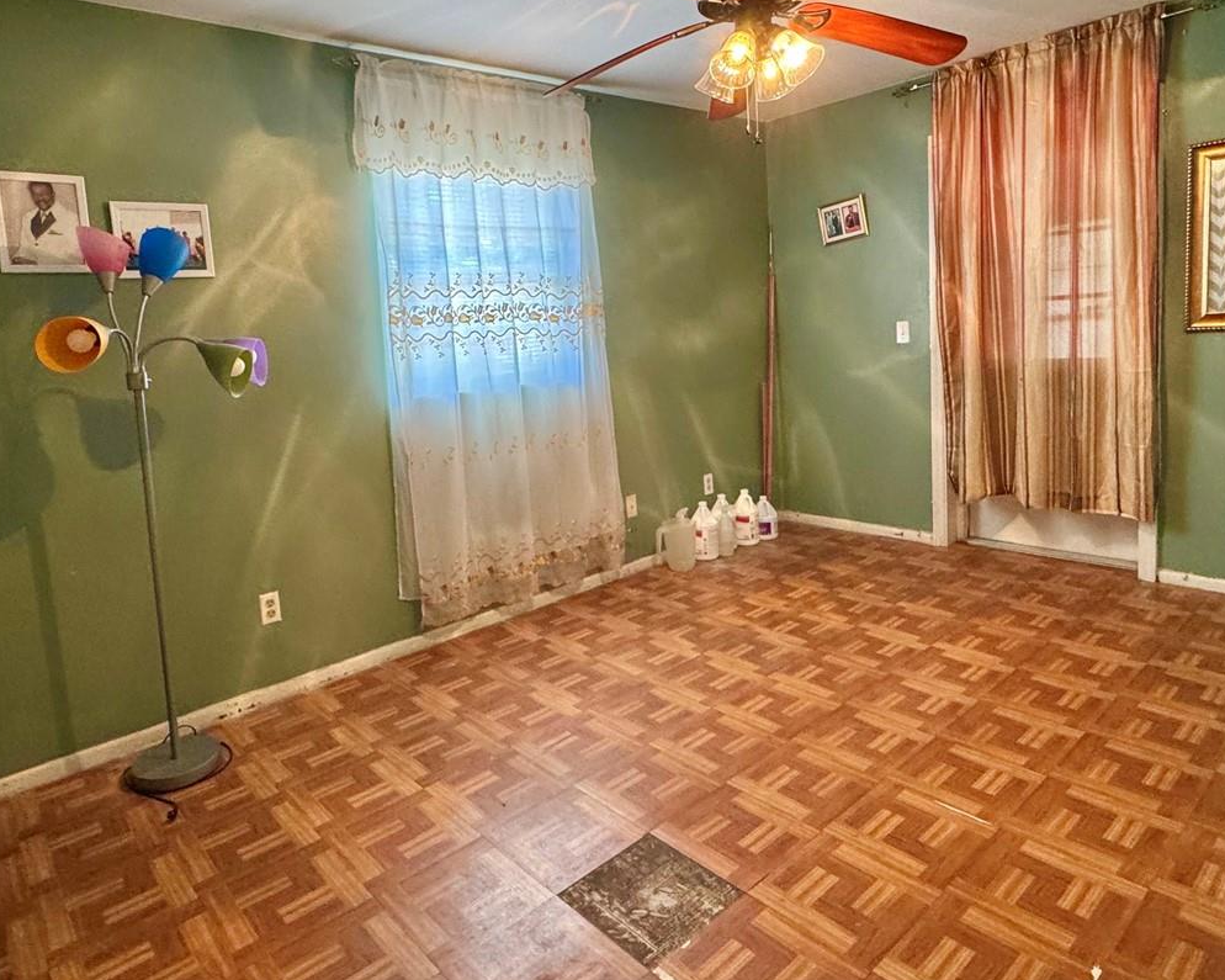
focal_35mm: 22
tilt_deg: -7.3
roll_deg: +3.8
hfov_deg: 75.0
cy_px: 424
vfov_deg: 62.9
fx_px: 798
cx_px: 580
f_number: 2.2
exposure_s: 1/60
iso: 400
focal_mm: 2.22
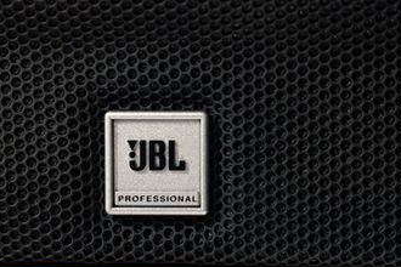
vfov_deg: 10.7
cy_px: 162
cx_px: 192
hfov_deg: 16.0
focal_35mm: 128
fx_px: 1426
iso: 1600
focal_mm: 66
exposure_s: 1/25
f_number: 4
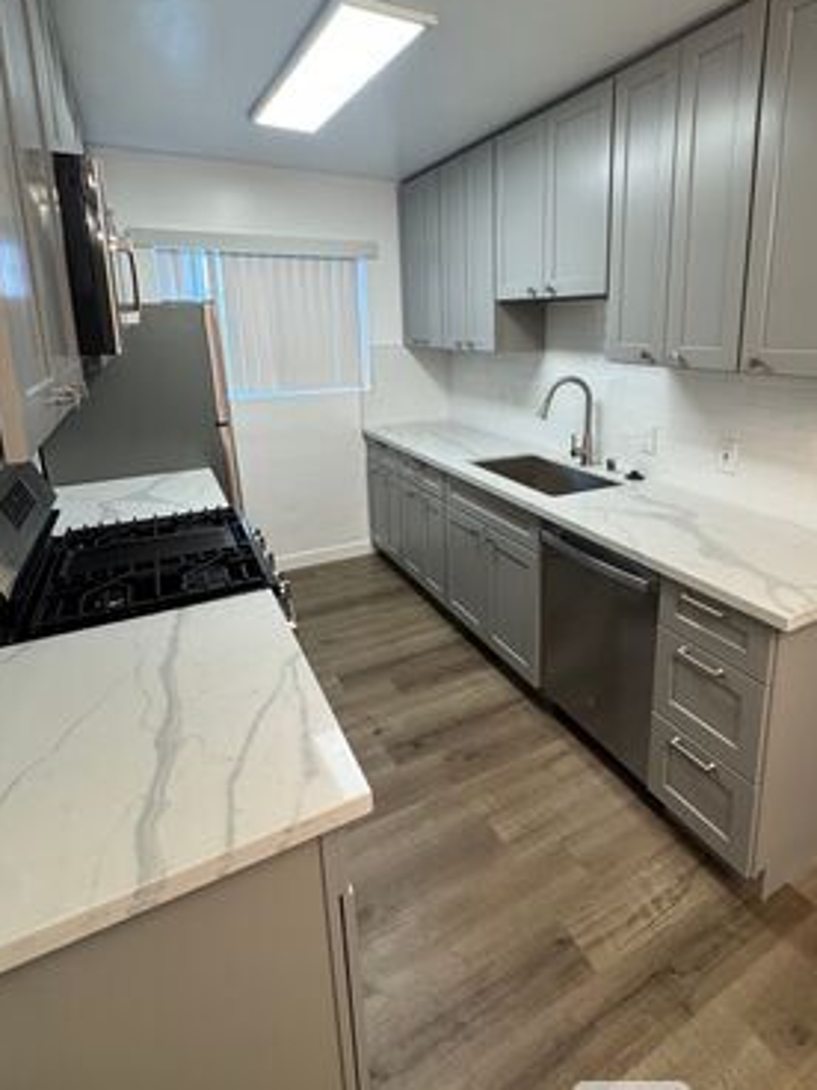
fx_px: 598
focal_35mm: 19
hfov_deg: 67.9
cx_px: 496
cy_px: 459
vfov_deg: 84.0
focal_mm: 2.22
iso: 200
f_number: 2.2
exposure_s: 1/120
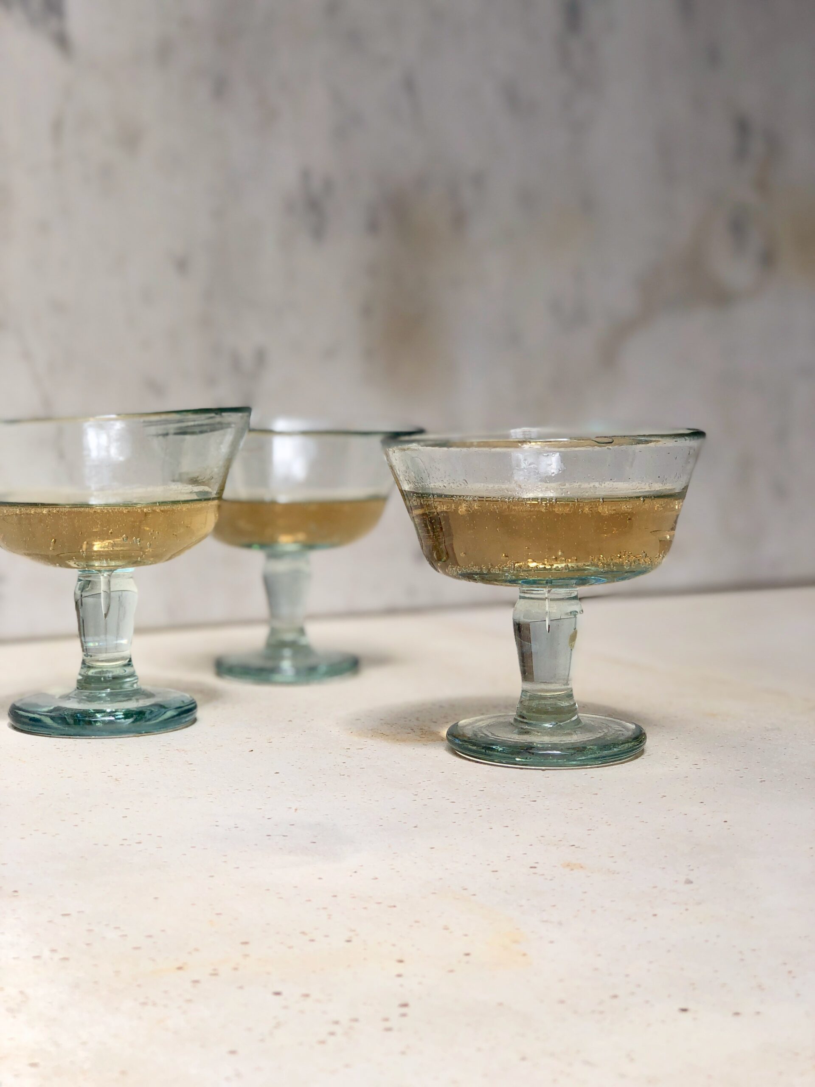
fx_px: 1789
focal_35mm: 57
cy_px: 544
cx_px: 408
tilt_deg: -4.8
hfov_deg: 25.7
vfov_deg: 33.8
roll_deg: -0.2
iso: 20
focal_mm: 6.6
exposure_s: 1/255
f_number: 2.8
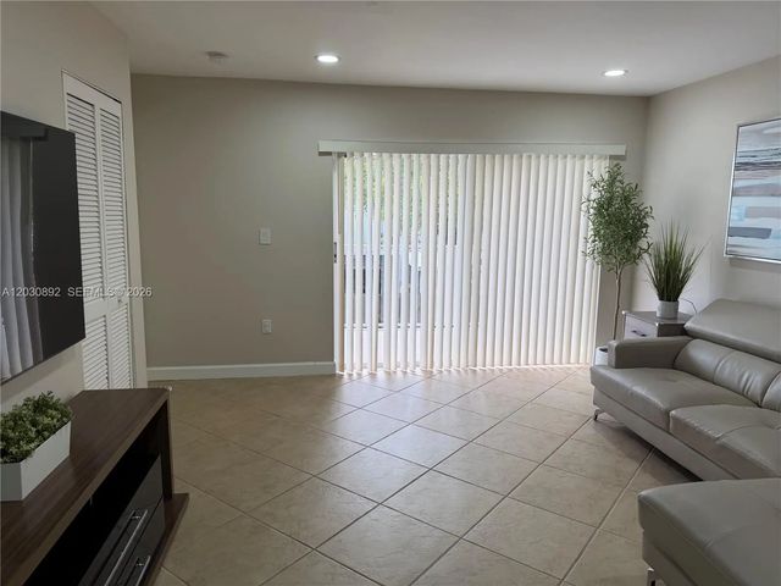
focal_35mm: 24
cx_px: 390
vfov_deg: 56.8
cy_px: 293
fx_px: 541
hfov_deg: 71.6
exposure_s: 1/120
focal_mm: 6.76
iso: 50
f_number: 1.78
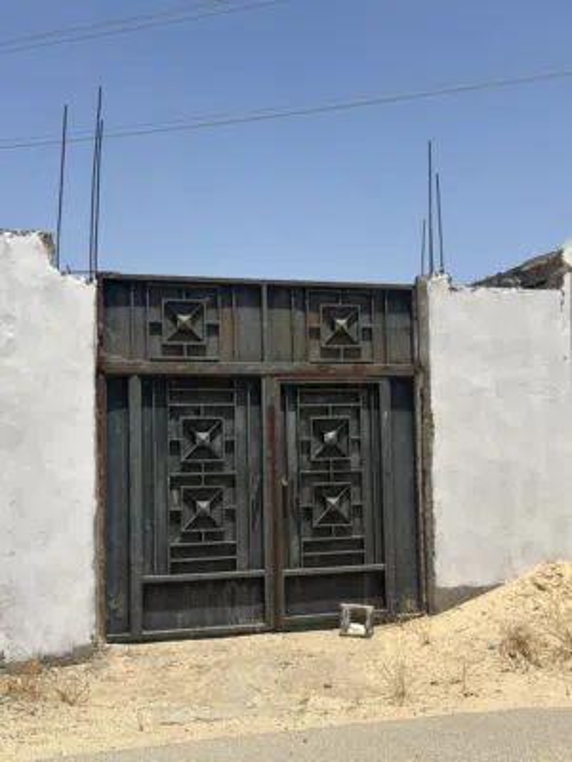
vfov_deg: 39.7
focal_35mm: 48
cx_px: 286
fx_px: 1058
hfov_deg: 30.3
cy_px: 381
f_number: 1.78
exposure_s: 1/6623
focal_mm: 6.86
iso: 64
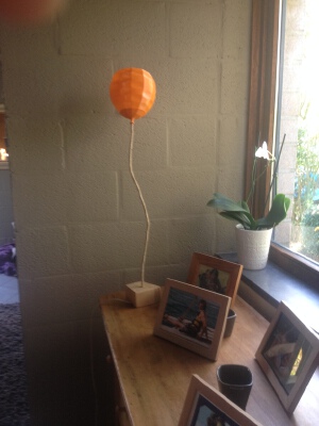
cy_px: 213
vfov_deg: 52.6
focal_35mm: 35
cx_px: 160
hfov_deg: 40.7
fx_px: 430
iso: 100
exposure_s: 1/20
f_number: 2.4
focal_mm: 4.28
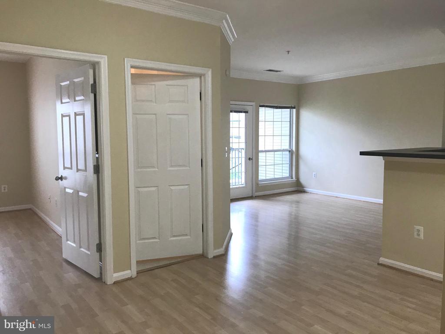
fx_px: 360
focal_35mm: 28
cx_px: 222
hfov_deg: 63.4
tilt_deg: -3.8
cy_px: 167
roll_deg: -0.4
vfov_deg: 49.7
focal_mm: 3.99
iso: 25
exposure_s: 1/40
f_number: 1.8
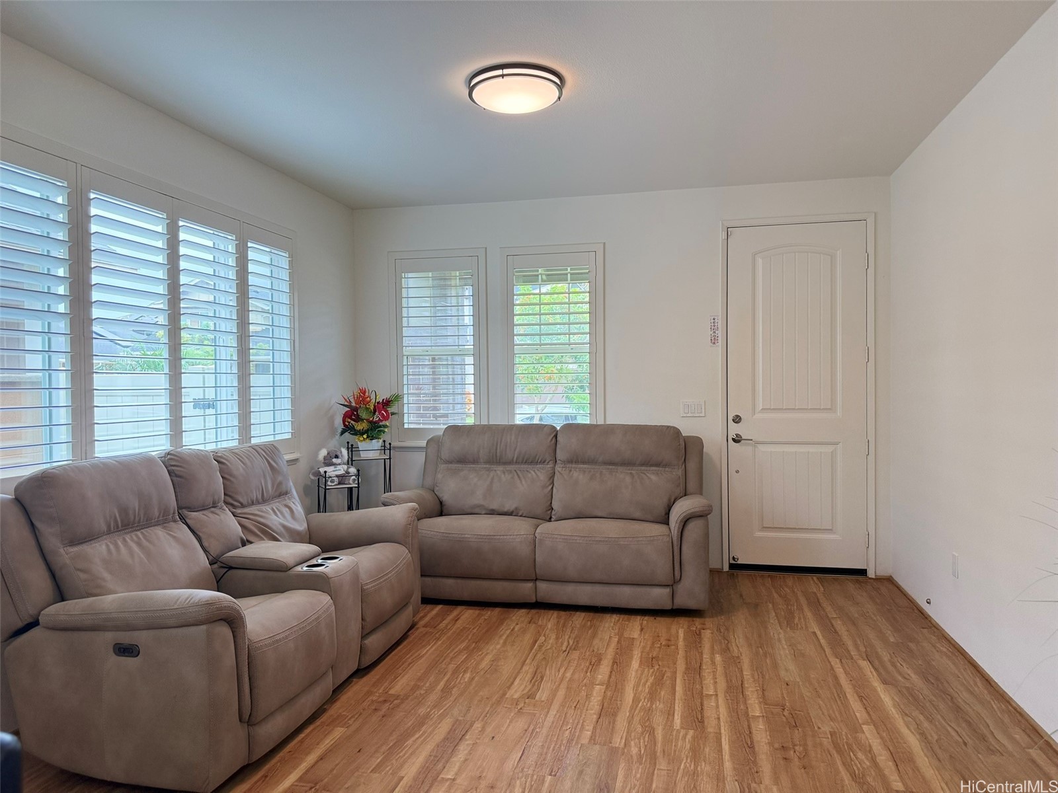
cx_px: 529
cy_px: 396
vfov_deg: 56.8
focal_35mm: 24
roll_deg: -0.2
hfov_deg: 71.6
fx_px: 734
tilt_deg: -1.0
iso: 125
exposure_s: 1/232
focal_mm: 6.76
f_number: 1.78
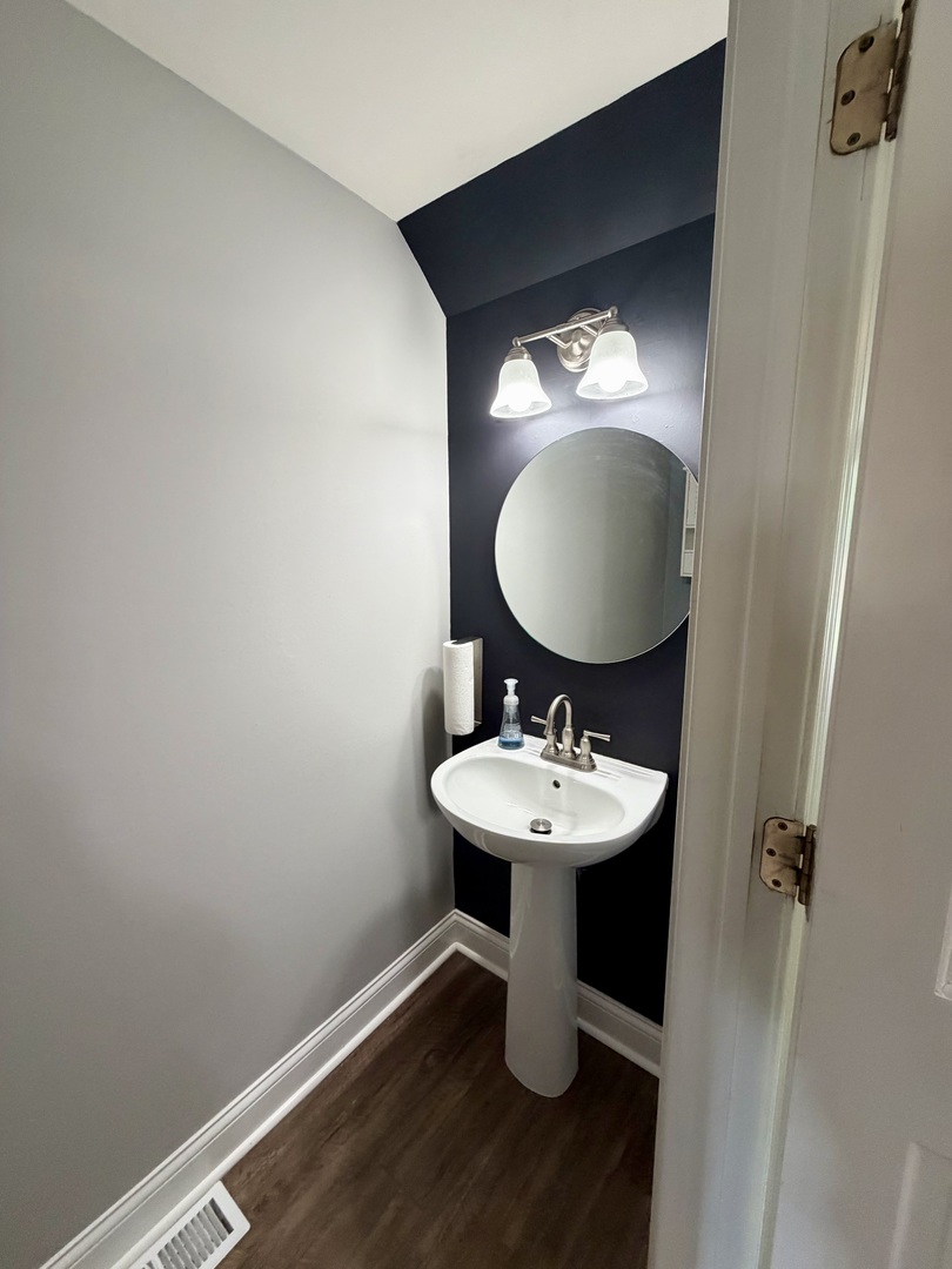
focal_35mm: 14
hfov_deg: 85.7
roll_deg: +0.6
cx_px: 476
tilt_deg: -10.6
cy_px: 634
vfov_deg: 102.1
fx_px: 513
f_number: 2.2
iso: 250
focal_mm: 2.22
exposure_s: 1/60
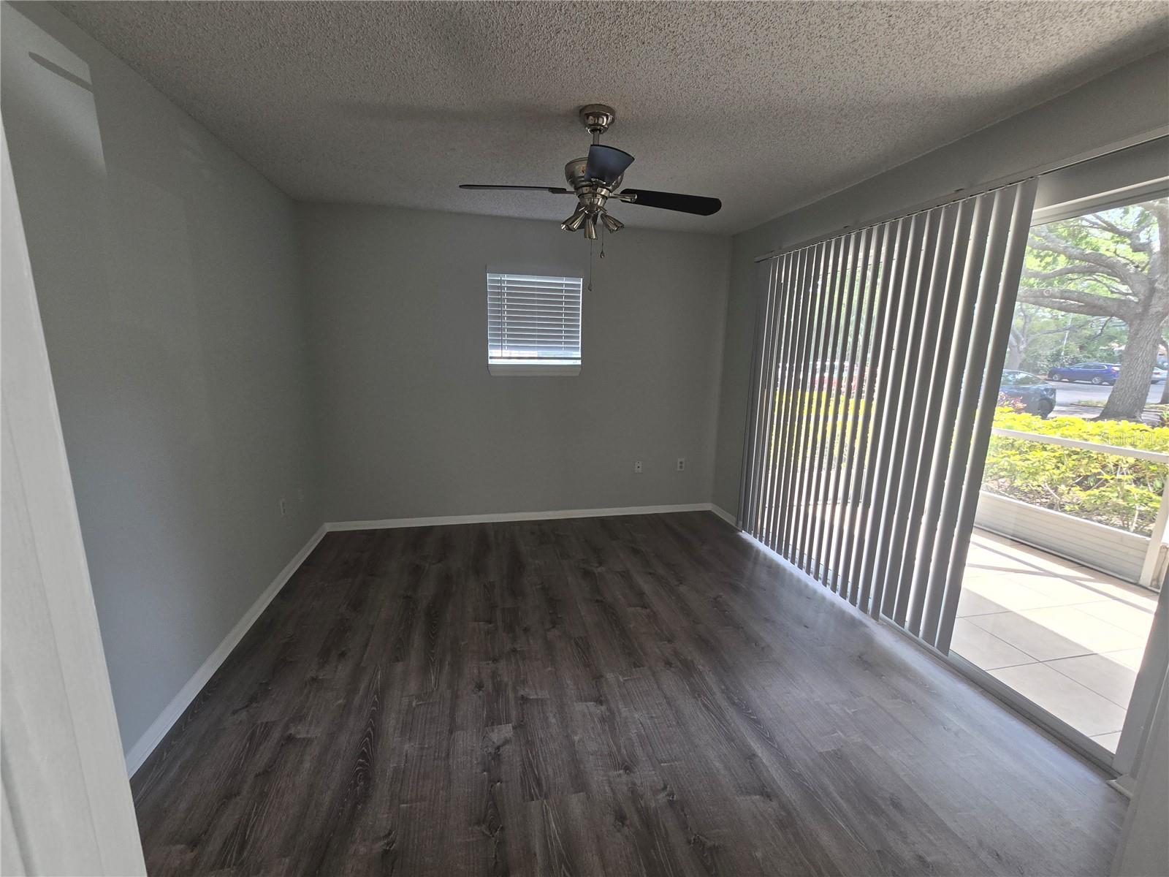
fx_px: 439
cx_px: 584
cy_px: 438
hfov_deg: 106.2
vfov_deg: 89.9
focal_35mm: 13
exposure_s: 1/120
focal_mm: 2.2
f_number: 2.2
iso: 64
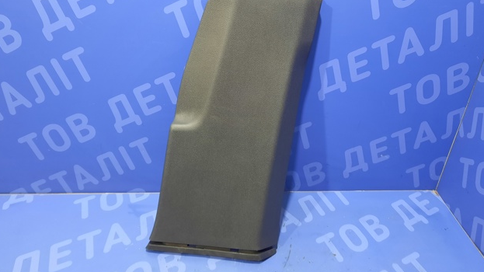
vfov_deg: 41.2
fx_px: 359
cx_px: 240
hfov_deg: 67.9
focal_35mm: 28
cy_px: 107
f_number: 2
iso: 500
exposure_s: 1/25
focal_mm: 4.6
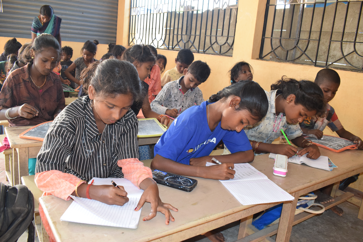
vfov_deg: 43.6
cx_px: 182
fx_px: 302
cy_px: 121
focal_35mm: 30
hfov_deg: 61.9
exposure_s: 1/200
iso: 2000
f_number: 6.3
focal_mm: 20
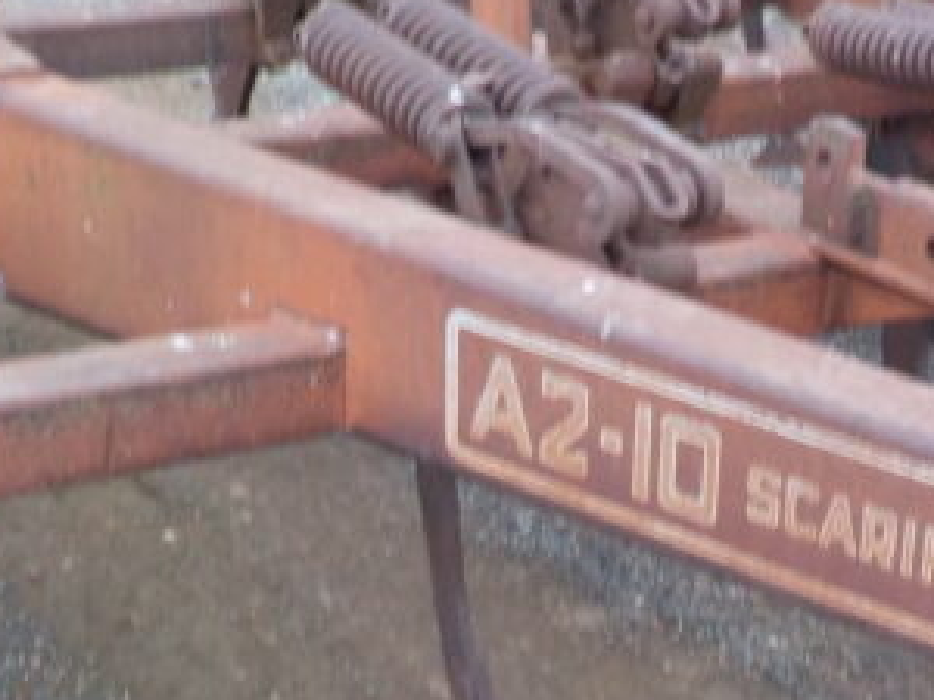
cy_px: 470
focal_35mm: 80
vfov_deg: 18.4
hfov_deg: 24.2
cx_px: 654
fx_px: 2159
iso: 160
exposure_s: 1/30
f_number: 3.3
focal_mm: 4.1
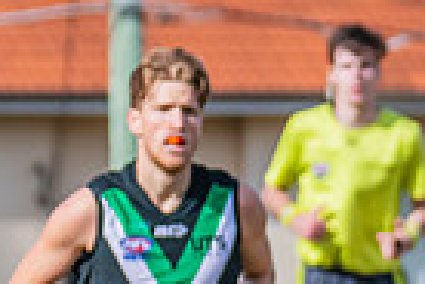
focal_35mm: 1313
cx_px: 719
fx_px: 15499
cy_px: 410
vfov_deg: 1.0
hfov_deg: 1.6
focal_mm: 290
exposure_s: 1/1600
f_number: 9
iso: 800
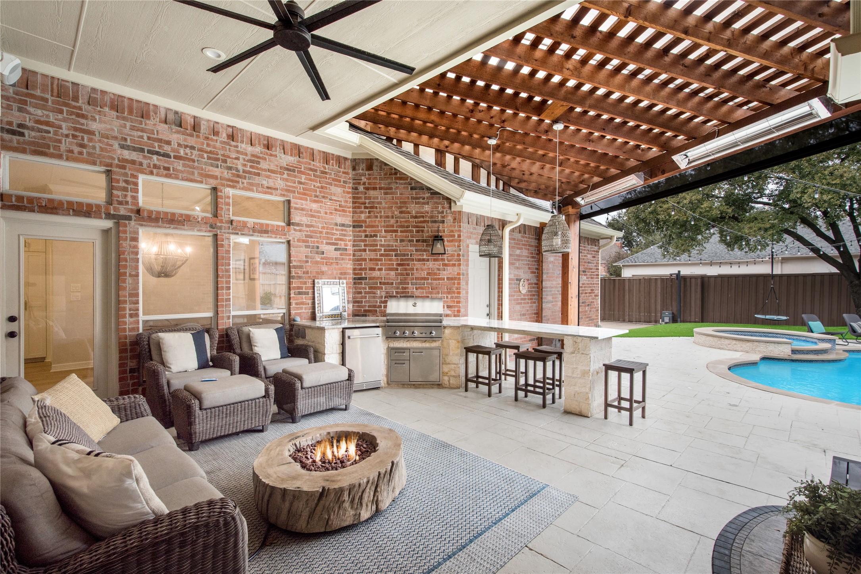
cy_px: 287
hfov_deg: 96.7
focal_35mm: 16
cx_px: 430
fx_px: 383
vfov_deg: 73.8
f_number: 13
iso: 200
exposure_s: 1/13
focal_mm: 16
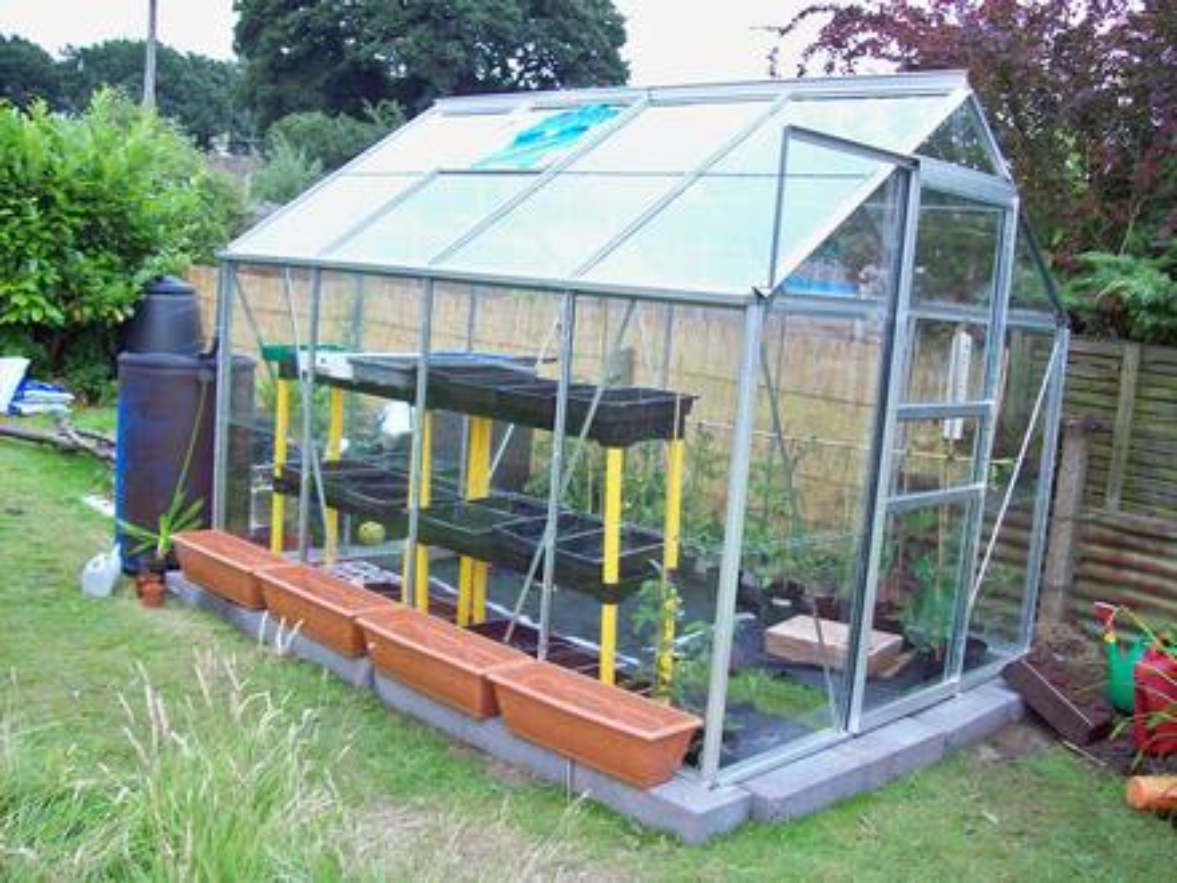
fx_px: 1224
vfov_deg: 39.7
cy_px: 442
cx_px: 588
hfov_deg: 51.4
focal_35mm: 36
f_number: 2.7
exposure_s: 1/46.7
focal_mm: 6
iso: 160
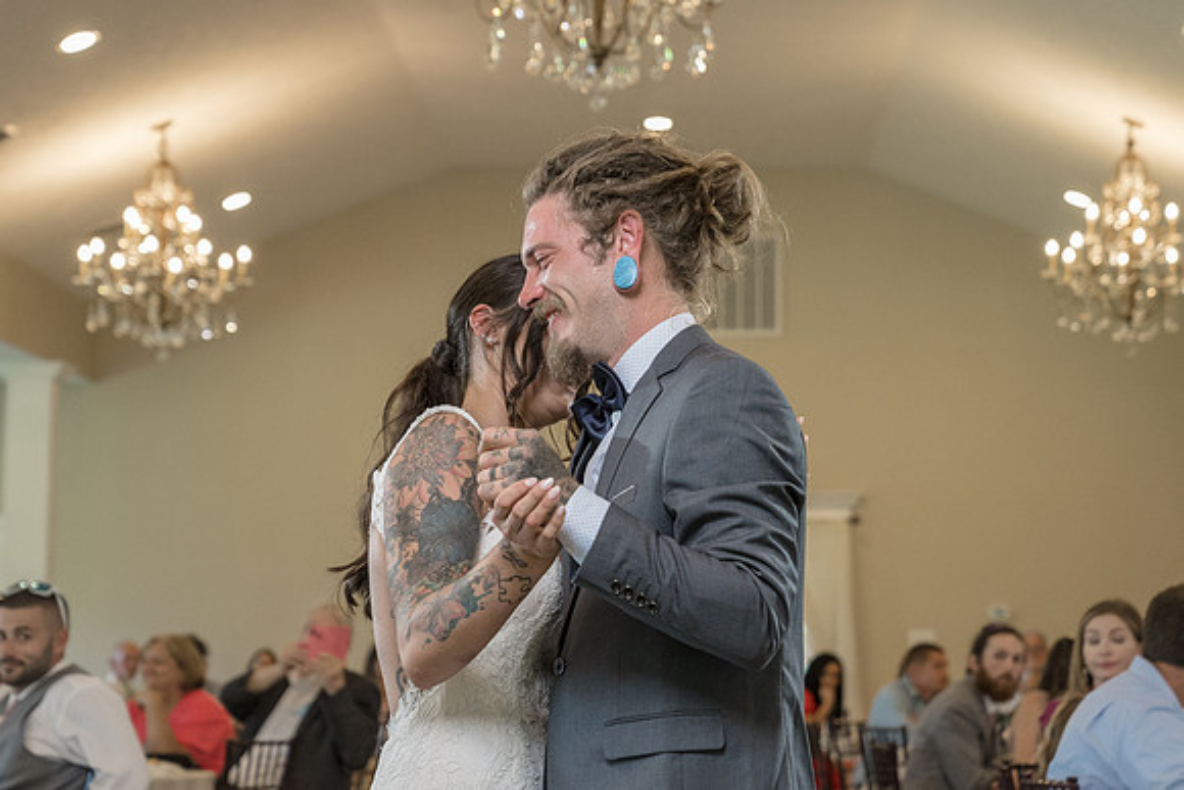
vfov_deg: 14.3
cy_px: 407
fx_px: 3143
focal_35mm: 96
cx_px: 622
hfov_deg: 21.3
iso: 2000
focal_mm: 66
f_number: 4
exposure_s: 1/250
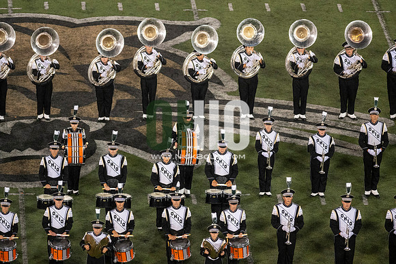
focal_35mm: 300
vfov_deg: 4.6
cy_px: 132
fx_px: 3298
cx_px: 198
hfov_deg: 6.9
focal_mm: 300
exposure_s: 1/2500
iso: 6400
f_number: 2.8
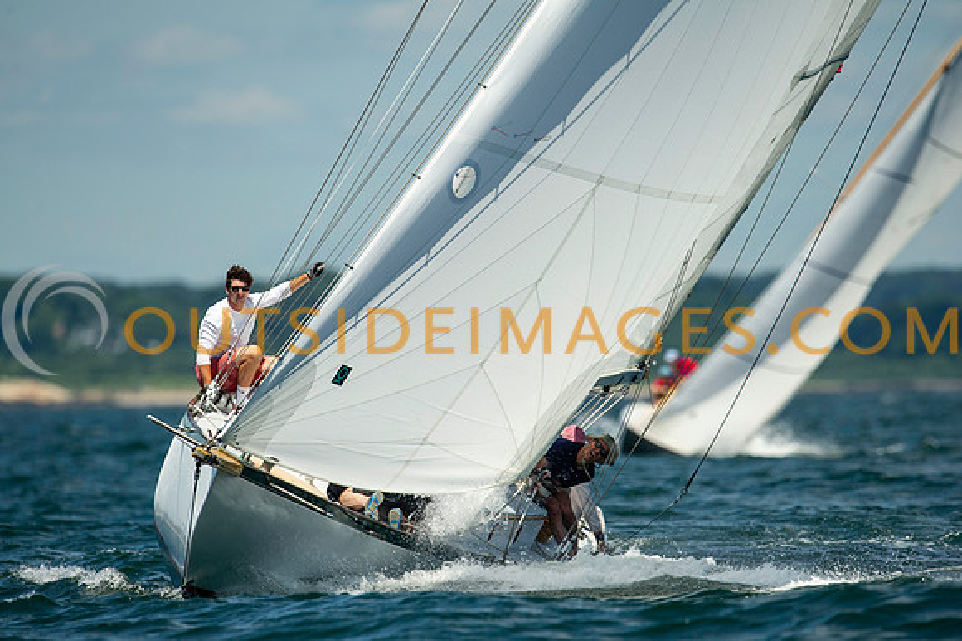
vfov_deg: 2.1
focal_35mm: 641
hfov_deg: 3.2
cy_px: 334
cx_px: 453
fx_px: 17117
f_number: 5
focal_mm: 600
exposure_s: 1/3200
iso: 400
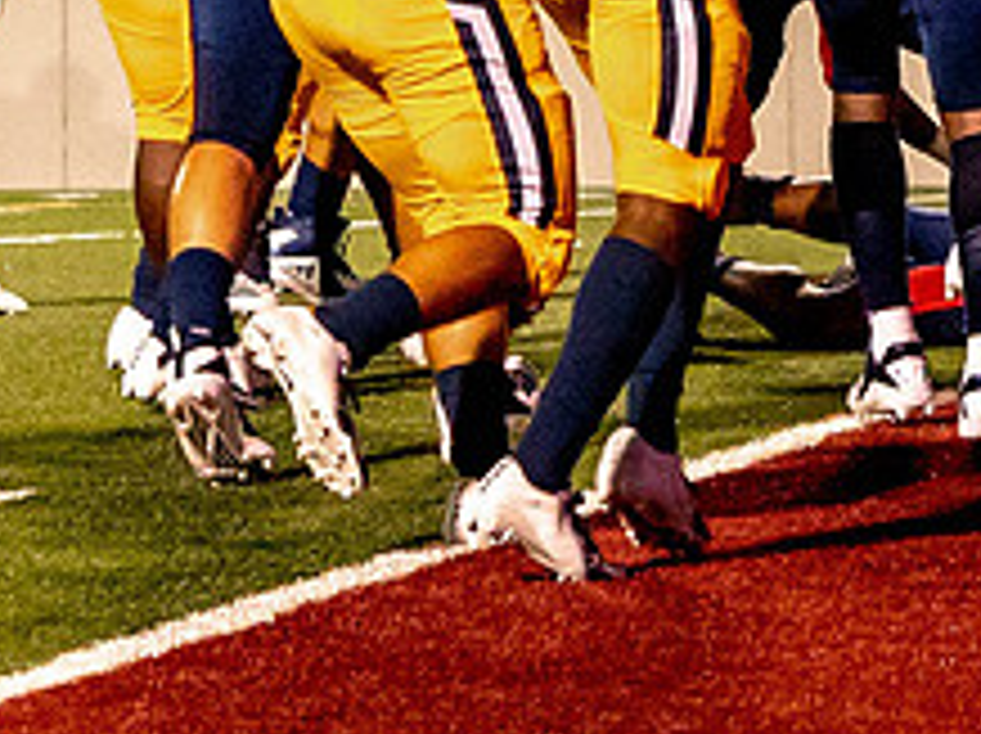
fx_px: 14862
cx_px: 1129
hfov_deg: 3.8
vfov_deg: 2.8
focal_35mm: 525
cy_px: -171
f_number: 5.6
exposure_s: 1/750
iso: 6400
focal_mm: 100
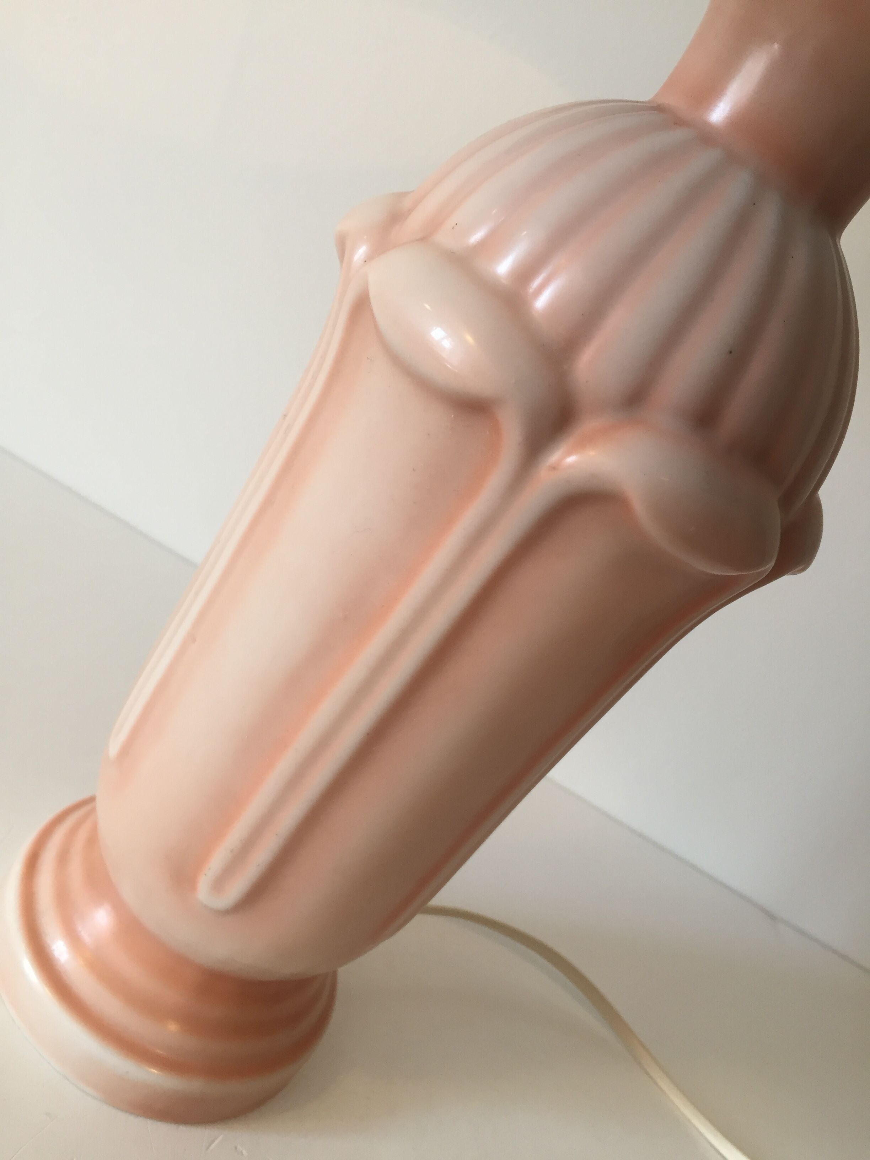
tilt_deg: -19.7
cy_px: 580
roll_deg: -34.6
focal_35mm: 29
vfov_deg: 61.7
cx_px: 435
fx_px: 972
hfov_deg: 48.2
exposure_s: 1/33
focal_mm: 4.15
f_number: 2.2
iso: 32
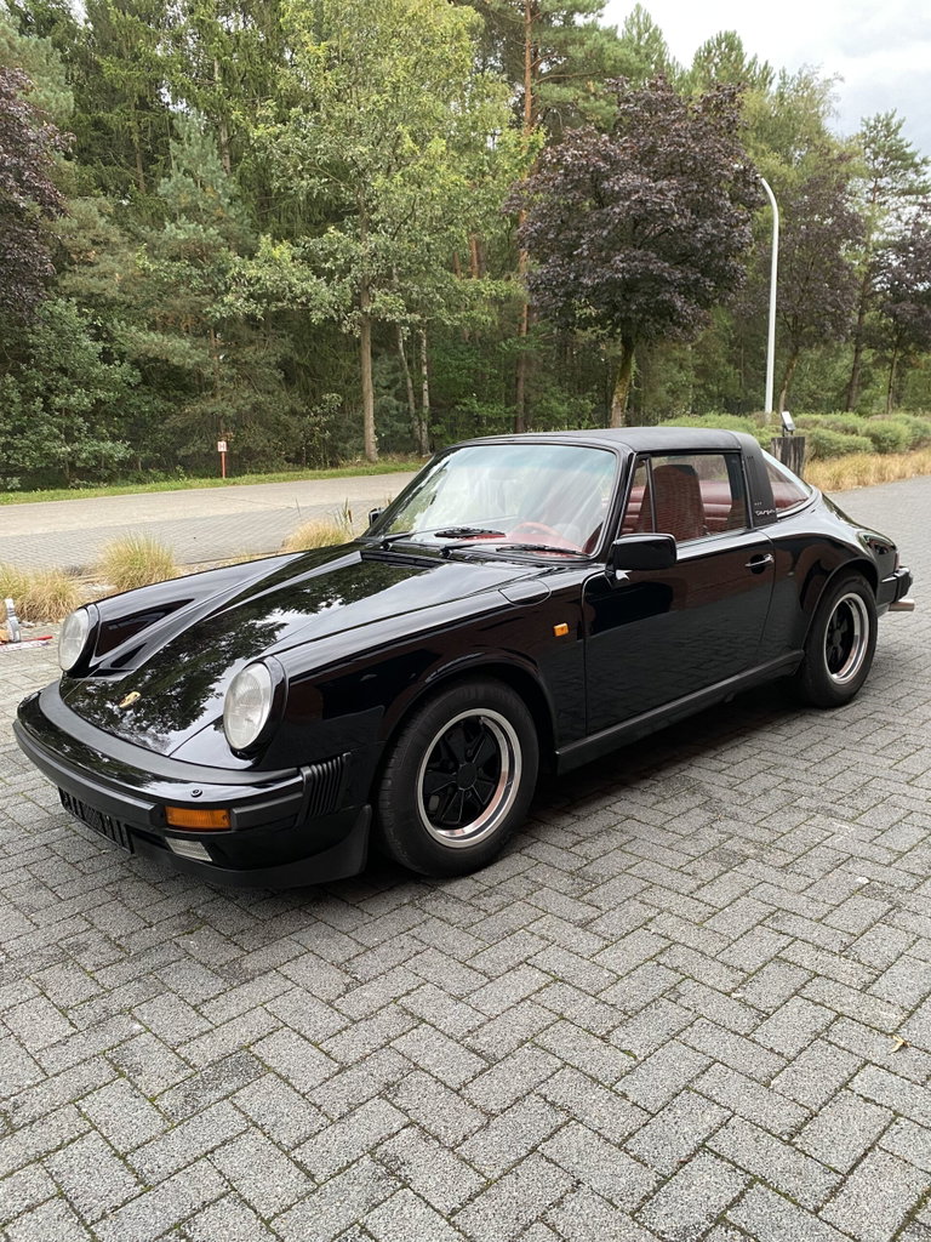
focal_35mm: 26
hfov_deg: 53.1
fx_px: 932
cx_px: 466
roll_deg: +1.5
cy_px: 621
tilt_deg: -11.9
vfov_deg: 67.3
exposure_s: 1/63
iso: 125
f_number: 1.8
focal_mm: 4.25
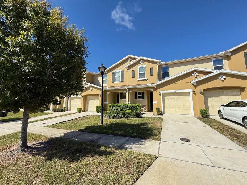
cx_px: 124
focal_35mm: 14
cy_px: 92
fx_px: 100
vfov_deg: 85.7
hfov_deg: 102.1
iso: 50
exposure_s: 1/1613
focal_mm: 2.22
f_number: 2.2
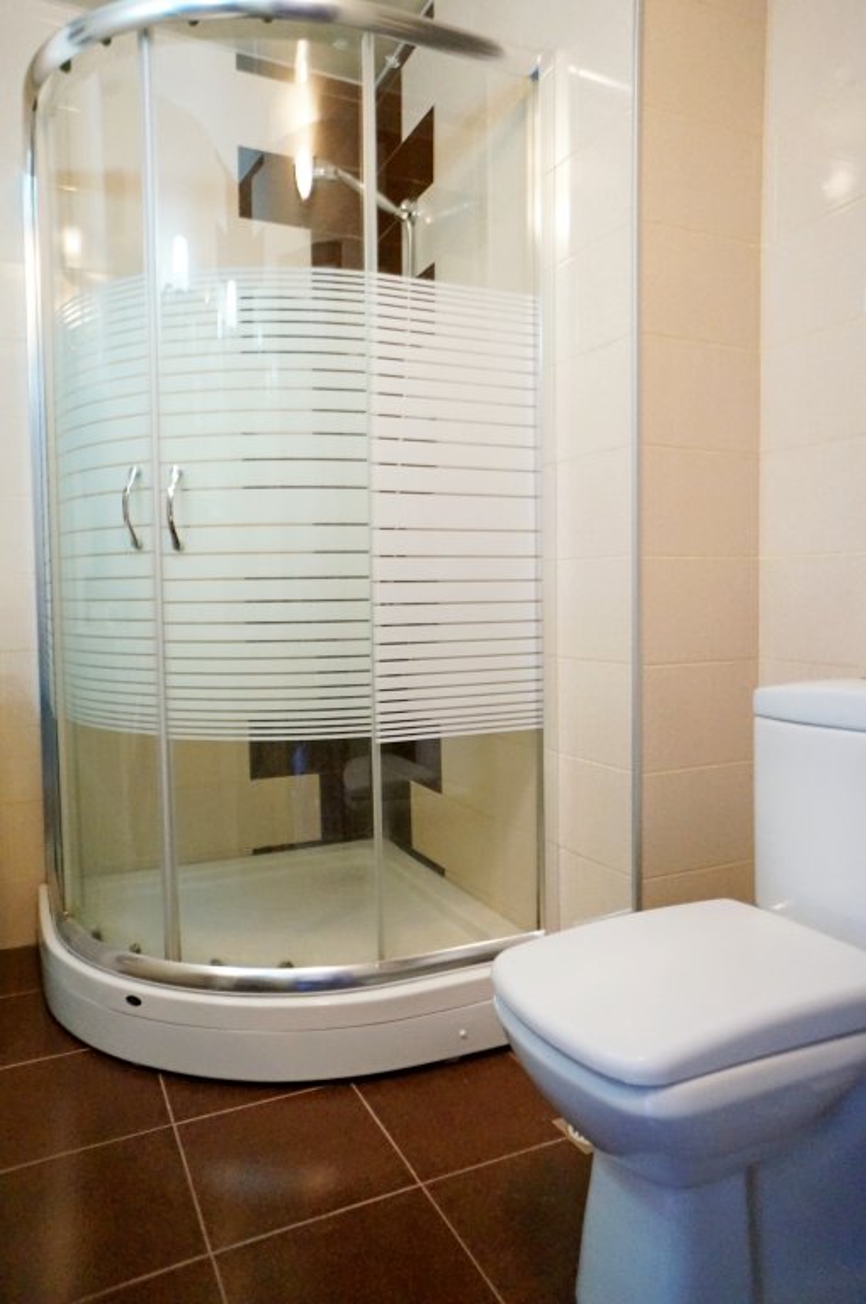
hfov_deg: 53.0
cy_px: 652
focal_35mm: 24
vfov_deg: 73.8
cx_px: 433
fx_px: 868
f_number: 3.2
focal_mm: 16
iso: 3200
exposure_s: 1/100
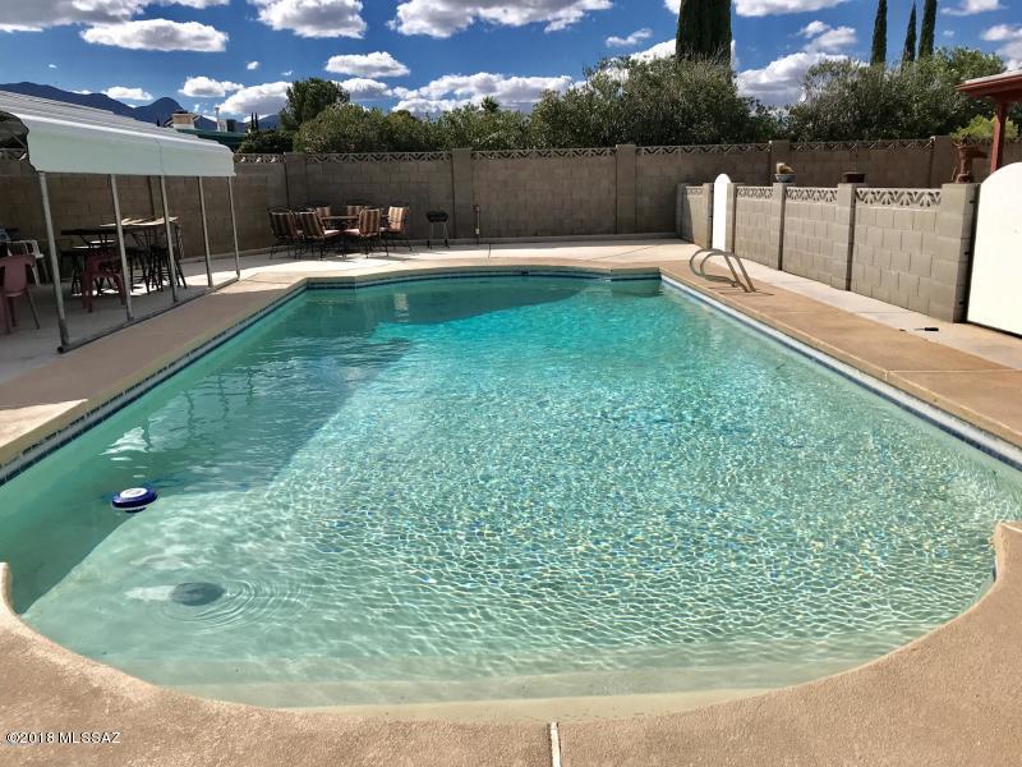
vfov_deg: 49.7
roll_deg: +1.6
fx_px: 827
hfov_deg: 63.4
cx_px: 511
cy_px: 384
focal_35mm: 28
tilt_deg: -14.8
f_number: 1.8
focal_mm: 3.99
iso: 20
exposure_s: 1/5319
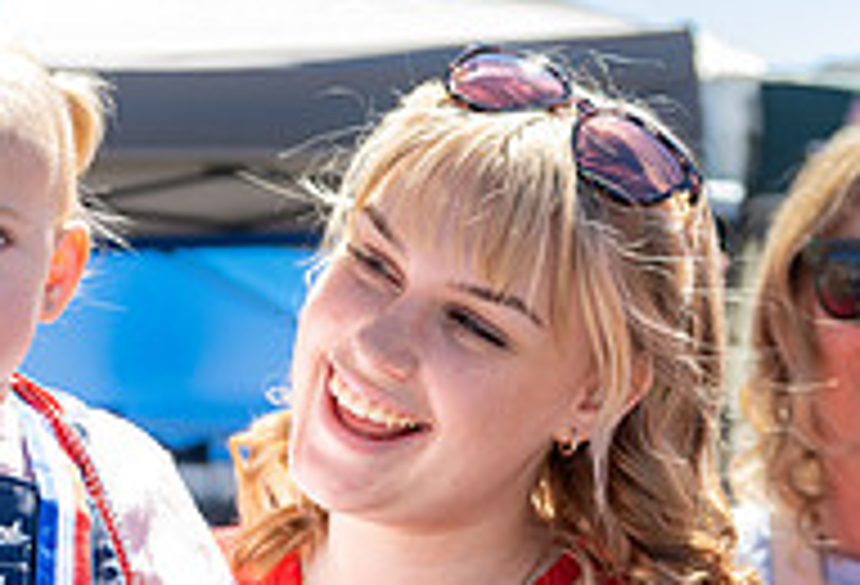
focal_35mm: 140
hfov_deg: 13.9
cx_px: -304
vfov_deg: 9.9
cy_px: 291
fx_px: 3366
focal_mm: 32
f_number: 2.8
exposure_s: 1/400
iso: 100
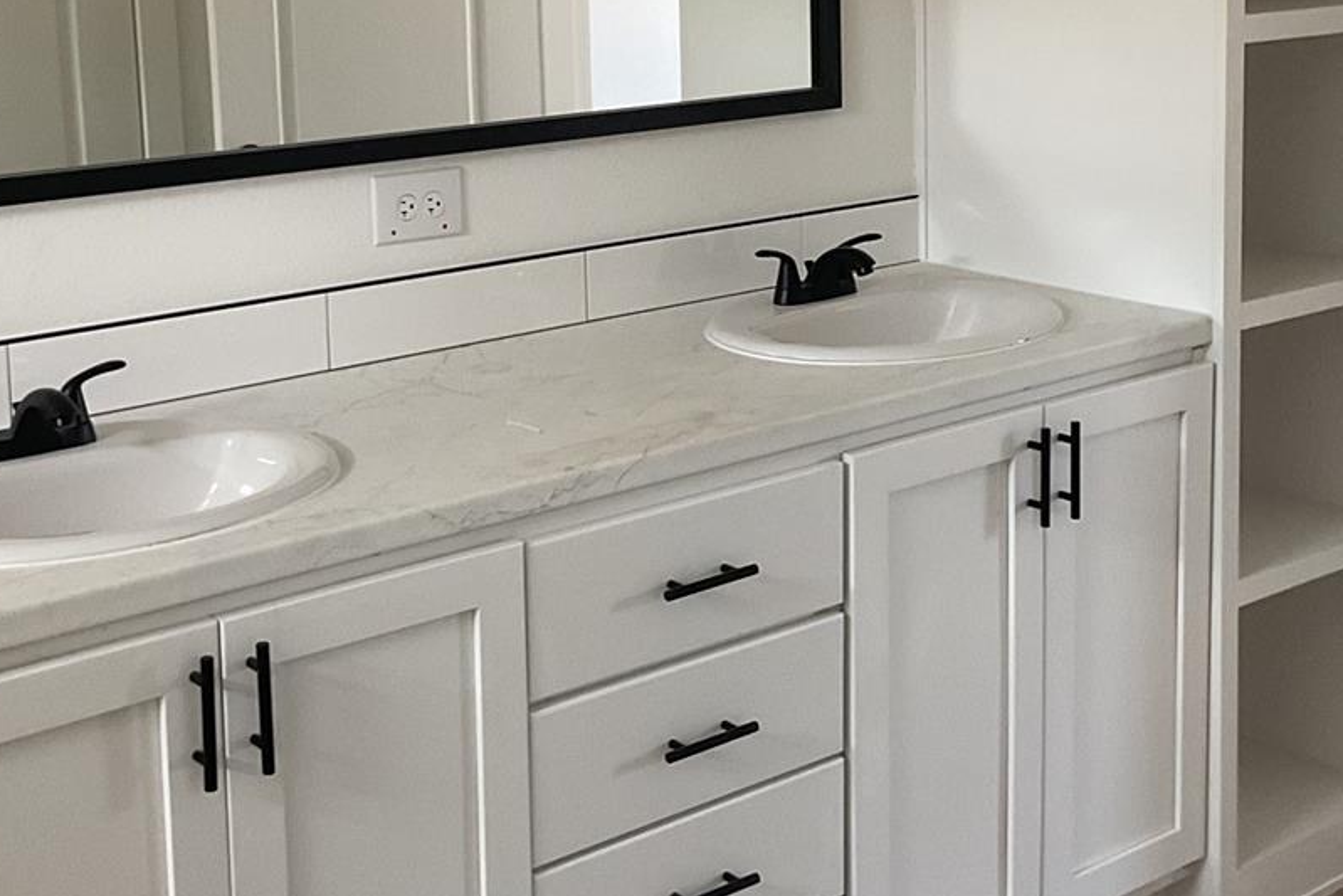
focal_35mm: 58
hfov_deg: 34.5
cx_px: 728
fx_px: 2164
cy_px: 208
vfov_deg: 23.1
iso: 100
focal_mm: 3
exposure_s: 1/60
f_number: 1.8
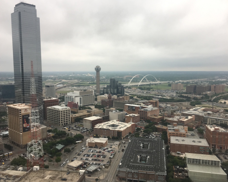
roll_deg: +0.1
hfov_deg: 57.2
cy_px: 91
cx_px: 118
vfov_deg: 47.1
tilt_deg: -5.0
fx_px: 209
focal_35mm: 31
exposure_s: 1/120
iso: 40
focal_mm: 4.15
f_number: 2.2
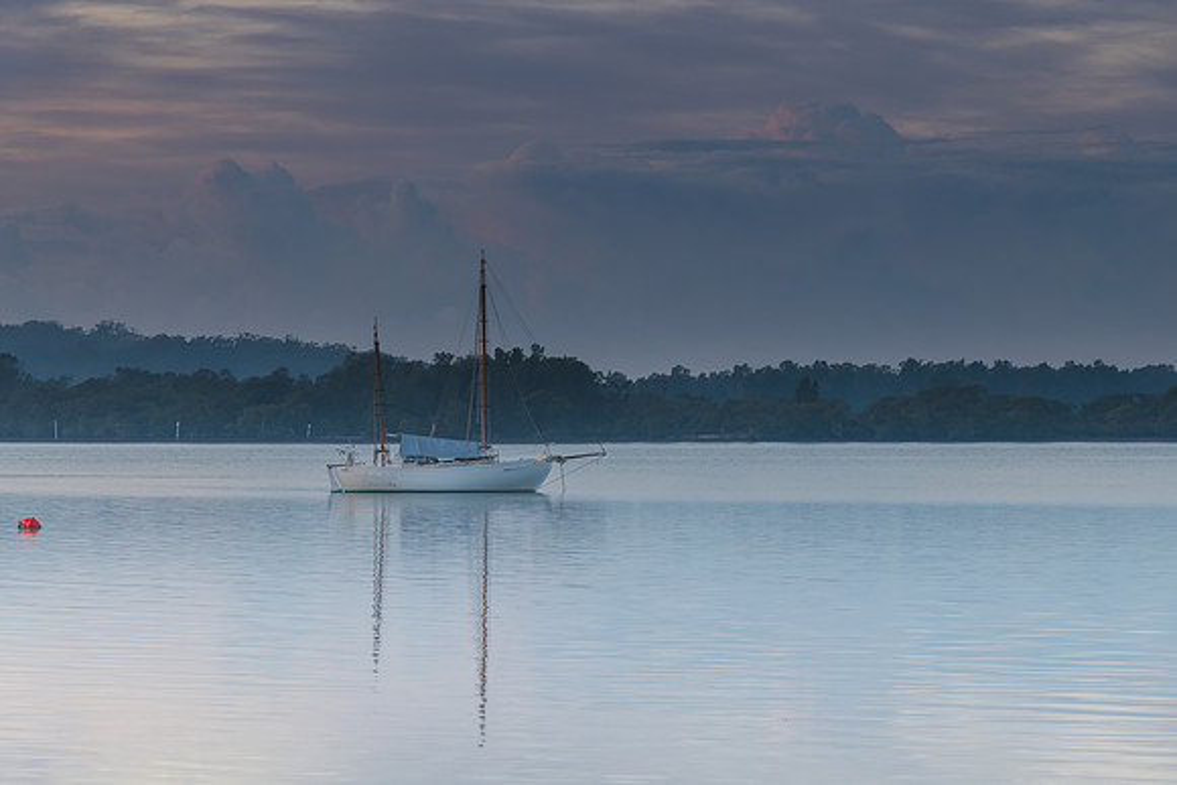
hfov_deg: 19.2
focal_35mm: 107
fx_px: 3488
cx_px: 588
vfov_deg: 12.8
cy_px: 392
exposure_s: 1/5
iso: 100
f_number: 8
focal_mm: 105
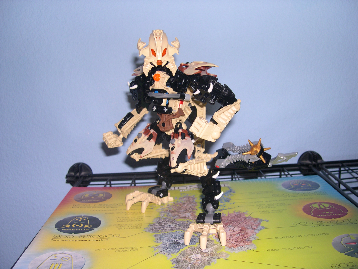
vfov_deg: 37.7
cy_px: 134
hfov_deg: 49.0
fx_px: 393
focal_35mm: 38
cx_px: 179
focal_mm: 8
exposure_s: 1/60
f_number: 2.8
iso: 100
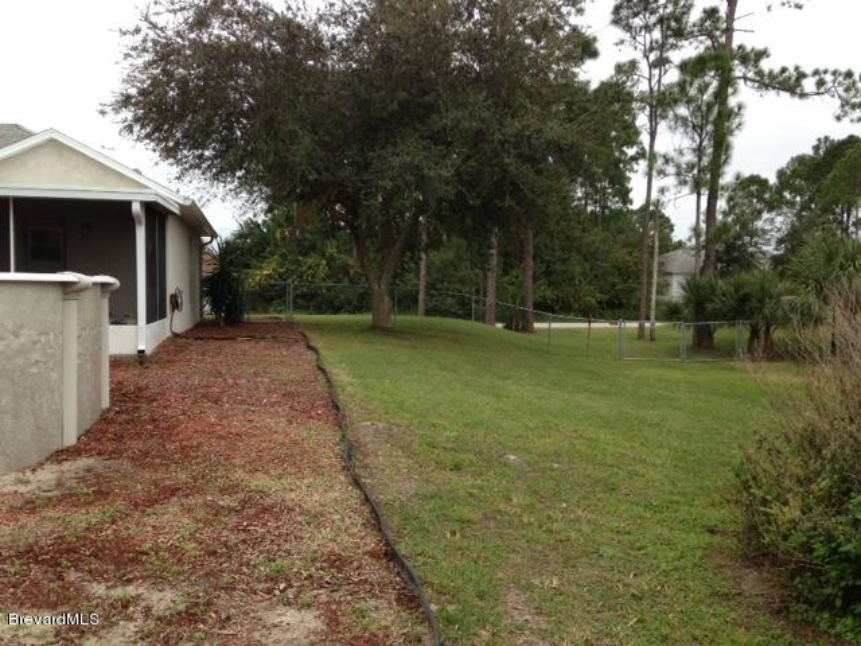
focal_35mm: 33
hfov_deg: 55.4
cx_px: 430
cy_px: 323
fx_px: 821
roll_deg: +0.0
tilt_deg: -0.7
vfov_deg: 42.9
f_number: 2.4
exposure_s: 1/184
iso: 50
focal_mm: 4.12
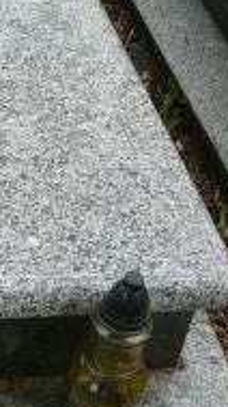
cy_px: 58
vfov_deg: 21.6
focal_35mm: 97
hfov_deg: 12.1
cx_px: -62
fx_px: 1045
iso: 100
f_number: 4
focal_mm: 7.4
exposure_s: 1/160
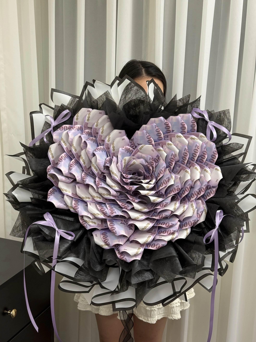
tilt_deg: -13.5
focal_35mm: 48
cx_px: 128
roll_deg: -1.6
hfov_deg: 30.3
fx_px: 473
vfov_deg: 39.7
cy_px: 171
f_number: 1.78
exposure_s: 1/60
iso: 64
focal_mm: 6.76
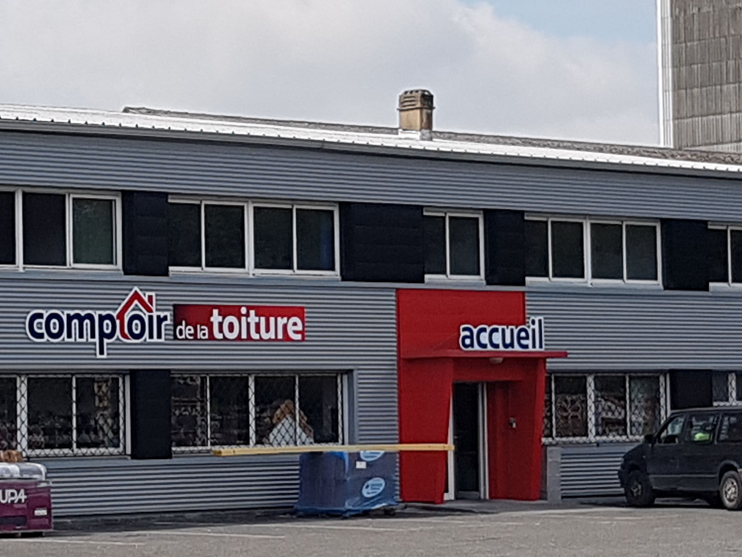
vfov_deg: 30.3
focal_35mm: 48
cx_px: 235
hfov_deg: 39.1
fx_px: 1029
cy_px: 257
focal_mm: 4.2
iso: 50
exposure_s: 1/2160
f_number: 1.7
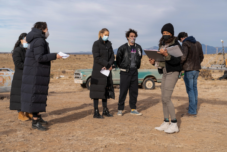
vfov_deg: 26.5
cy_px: 76
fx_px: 322
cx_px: 114
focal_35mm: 51
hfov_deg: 38.9
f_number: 4.5
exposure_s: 1/400
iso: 100
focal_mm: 51
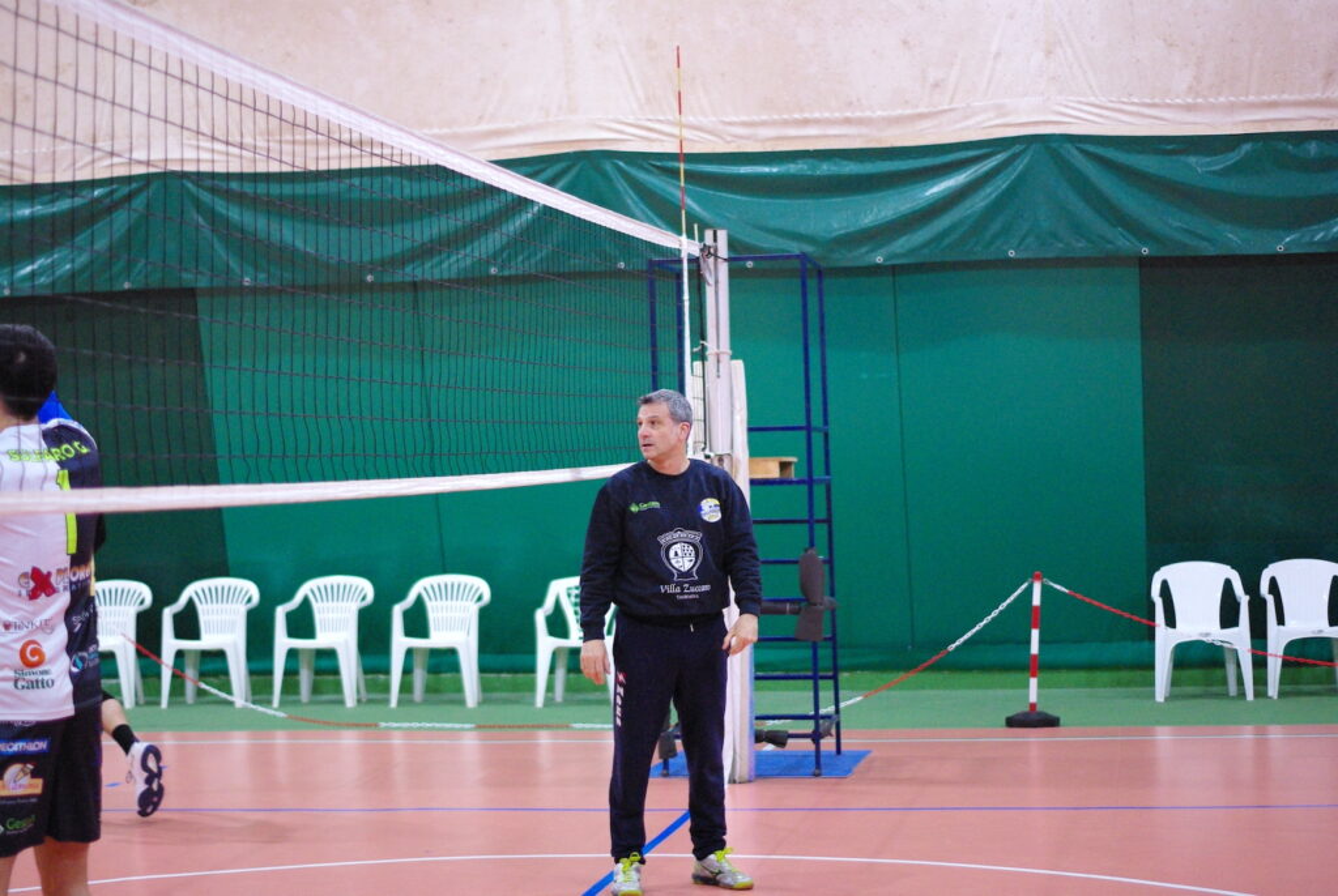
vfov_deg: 18.2
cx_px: 669
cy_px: 448
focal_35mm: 75
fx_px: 2791
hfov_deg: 27.0
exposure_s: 1/250
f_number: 1.8
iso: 1600
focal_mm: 50
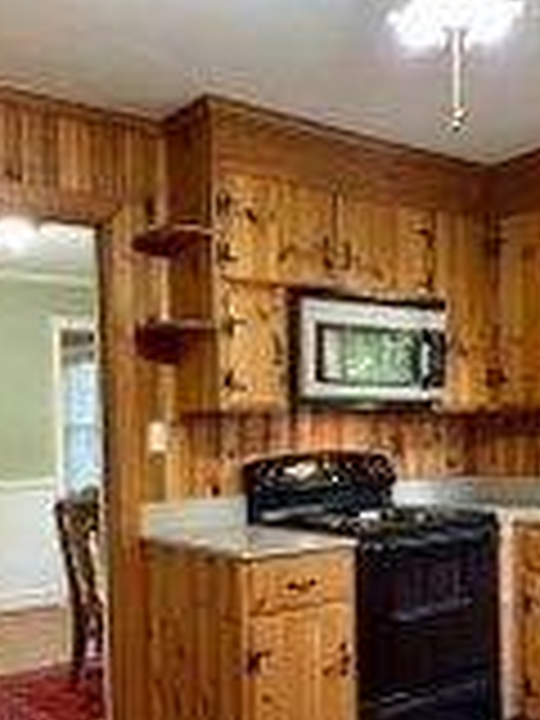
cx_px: 274
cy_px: 464
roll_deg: +0.9
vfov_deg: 44.3
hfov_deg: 34.3
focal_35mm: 42
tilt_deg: -1.9
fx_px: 874
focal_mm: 2.22
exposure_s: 1/60
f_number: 2.2
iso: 640
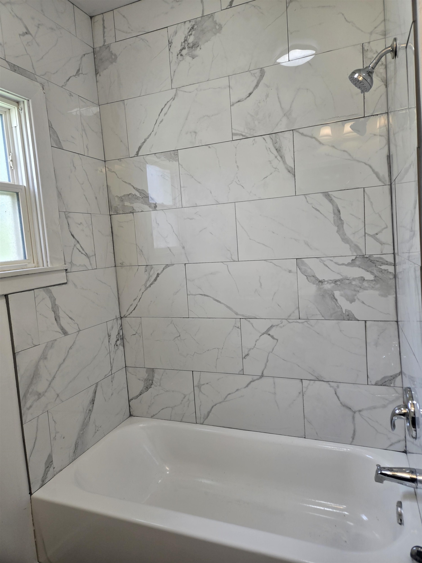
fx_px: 374
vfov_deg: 73.9
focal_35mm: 23
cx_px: 211
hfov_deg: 58.9
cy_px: 282
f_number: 1.8
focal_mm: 5.4
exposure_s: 1/120
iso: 64
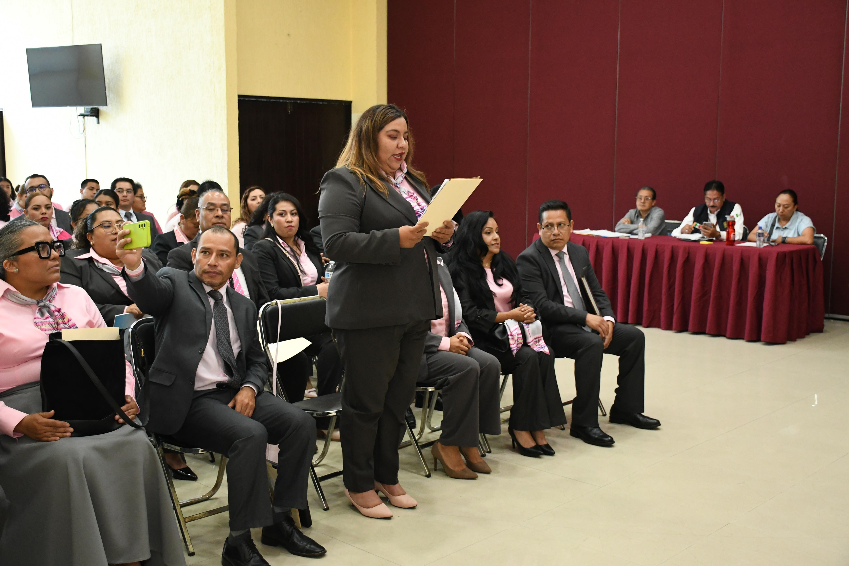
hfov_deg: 49.6
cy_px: 283
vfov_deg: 34.2
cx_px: 424
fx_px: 920
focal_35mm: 39
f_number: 3.8
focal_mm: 26
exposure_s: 1/100
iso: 2500
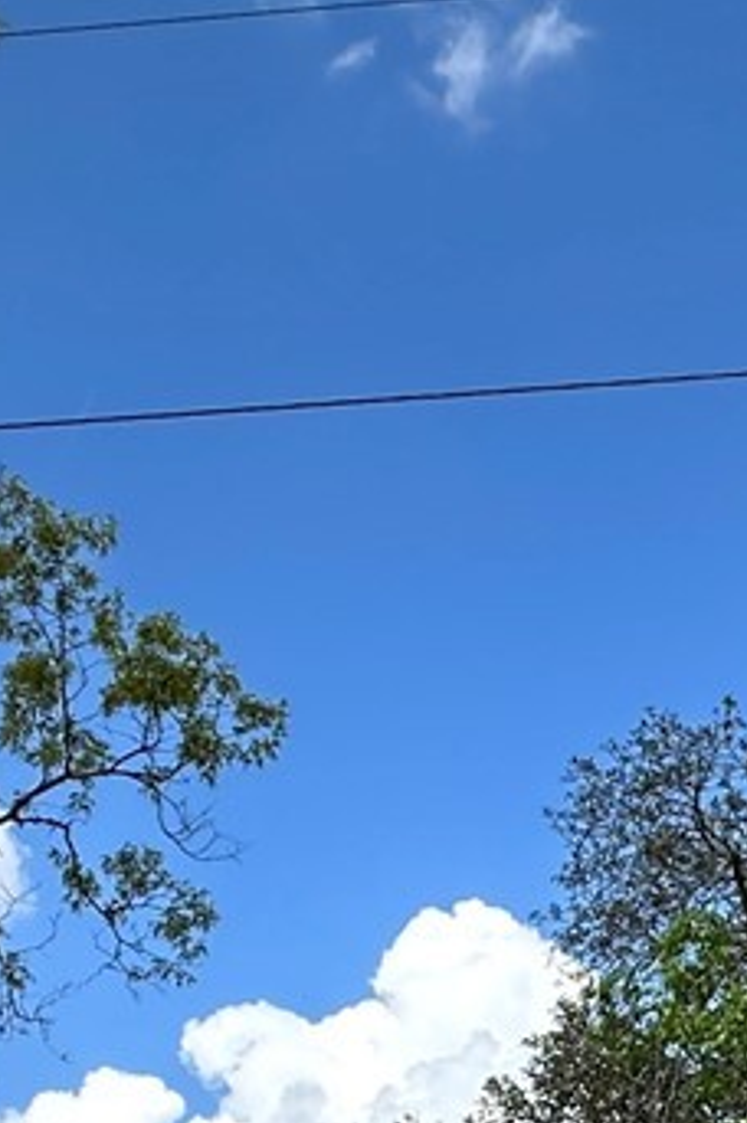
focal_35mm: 68
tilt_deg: +13.7
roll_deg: +1.9
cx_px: 714
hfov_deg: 19.5
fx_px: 2121
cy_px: 1175
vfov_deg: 27.6
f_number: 2.2
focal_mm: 2.22
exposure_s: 1/1335
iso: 50
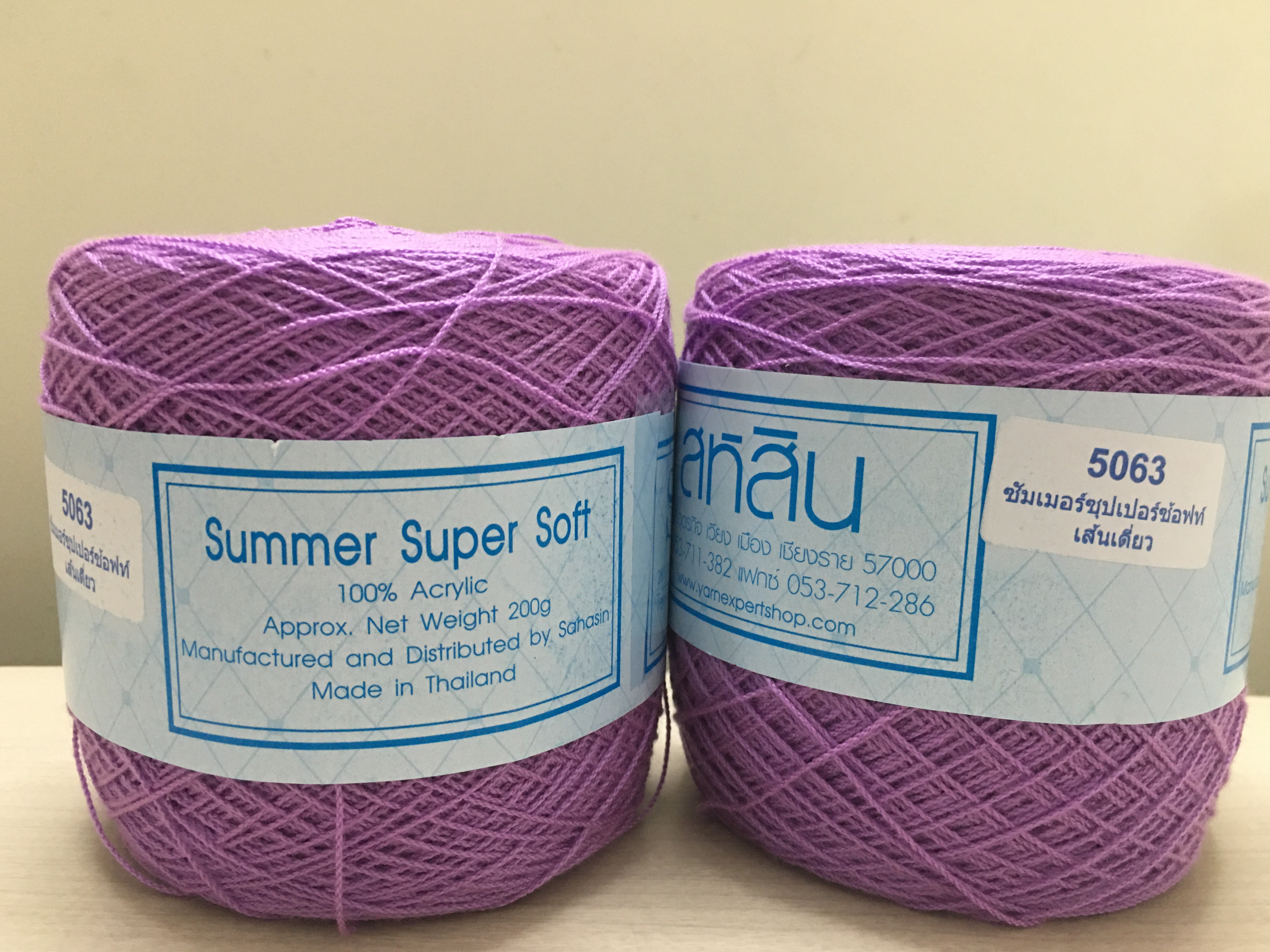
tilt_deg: -5.5
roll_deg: -1.6
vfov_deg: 46.8
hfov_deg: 60.0
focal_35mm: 30
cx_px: 626
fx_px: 1101
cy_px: 487
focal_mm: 4.15
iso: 100
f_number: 2.2
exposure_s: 1/10
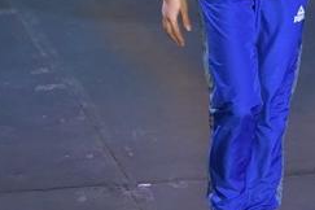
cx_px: 563
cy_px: -134
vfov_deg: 1.8
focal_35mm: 766
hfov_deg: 2.7
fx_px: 6702
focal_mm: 155
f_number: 2.8
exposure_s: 1/1000
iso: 3200
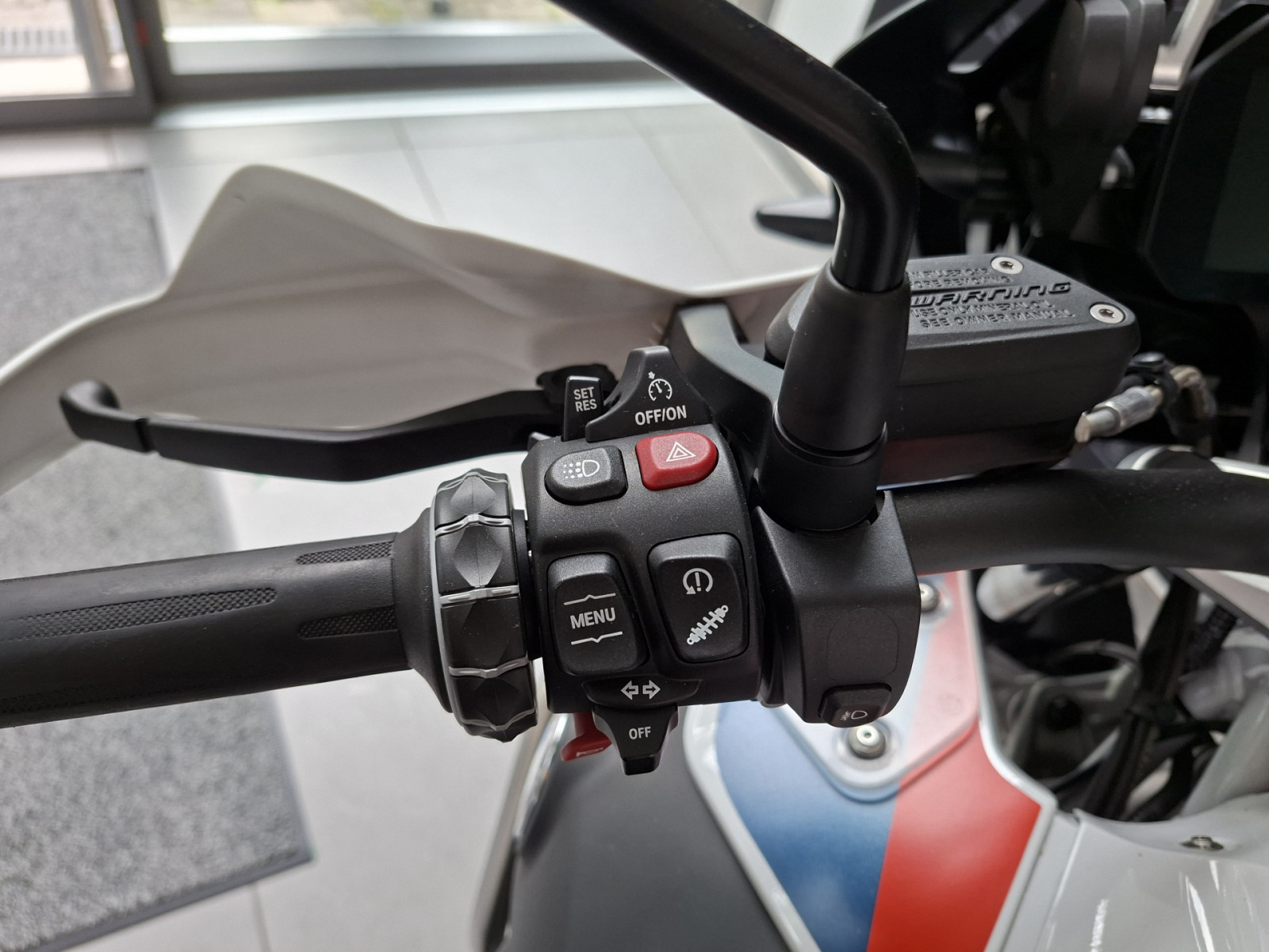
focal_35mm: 23
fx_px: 843
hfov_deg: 73.9
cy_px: 476
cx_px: 634
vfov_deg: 58.9
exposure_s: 1/100
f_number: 1.8
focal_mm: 5.54
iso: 64
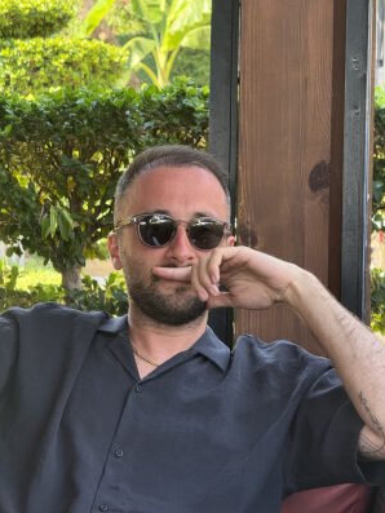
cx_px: 192
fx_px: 1793
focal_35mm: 121
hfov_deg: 12.3
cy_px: 256
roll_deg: -1.7
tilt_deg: -0.2
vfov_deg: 16.3
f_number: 2.8
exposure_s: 1/99
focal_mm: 15.66
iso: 160
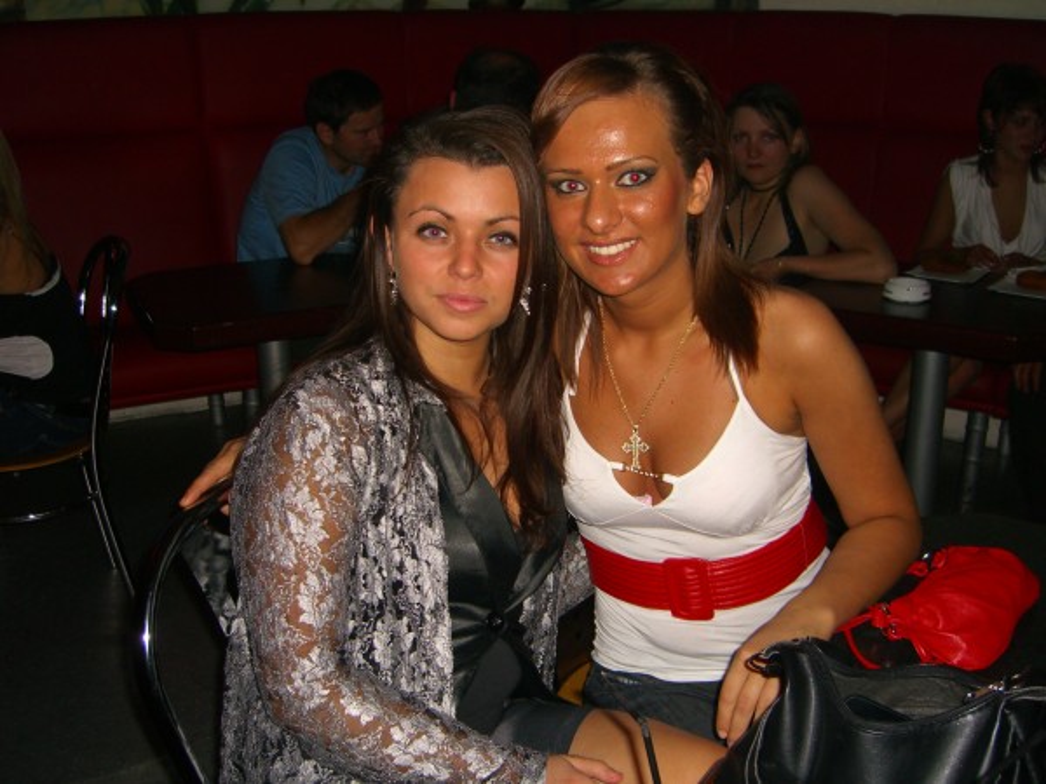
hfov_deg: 49.0
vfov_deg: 37.7
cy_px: 392
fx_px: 1148
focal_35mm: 38
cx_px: 523
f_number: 2.8
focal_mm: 7.9
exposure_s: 1/60
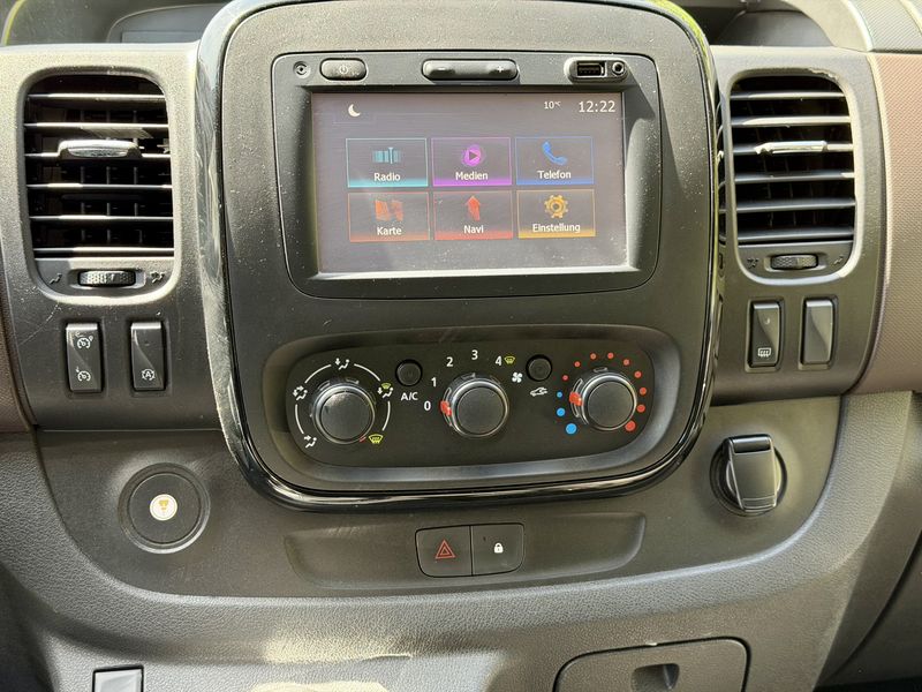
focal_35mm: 48
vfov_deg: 30.3
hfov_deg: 39.7
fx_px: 1278
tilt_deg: -24.8
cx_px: 461
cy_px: 346
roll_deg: -3.2
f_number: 1.78
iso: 200
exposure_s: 1/109
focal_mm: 6.76
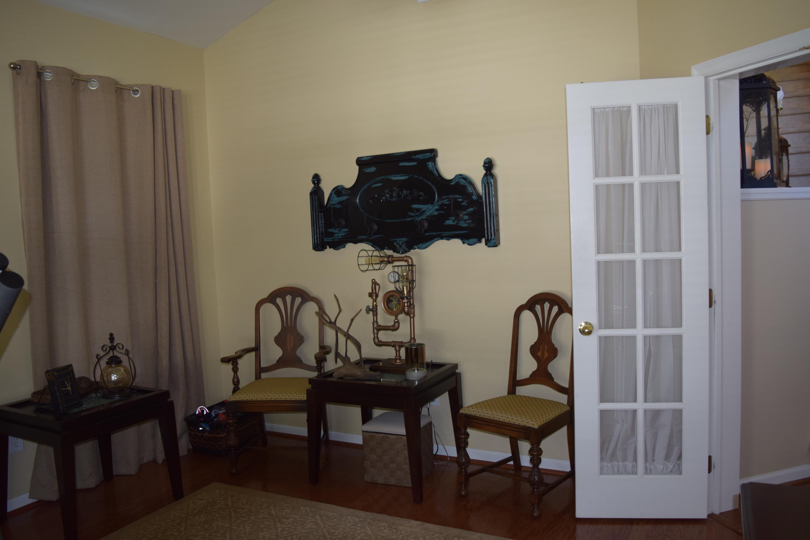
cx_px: 405
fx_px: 675
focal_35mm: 30
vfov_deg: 43.6
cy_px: 270
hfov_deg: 61.9
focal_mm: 20
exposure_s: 1/60
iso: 560
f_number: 3.5
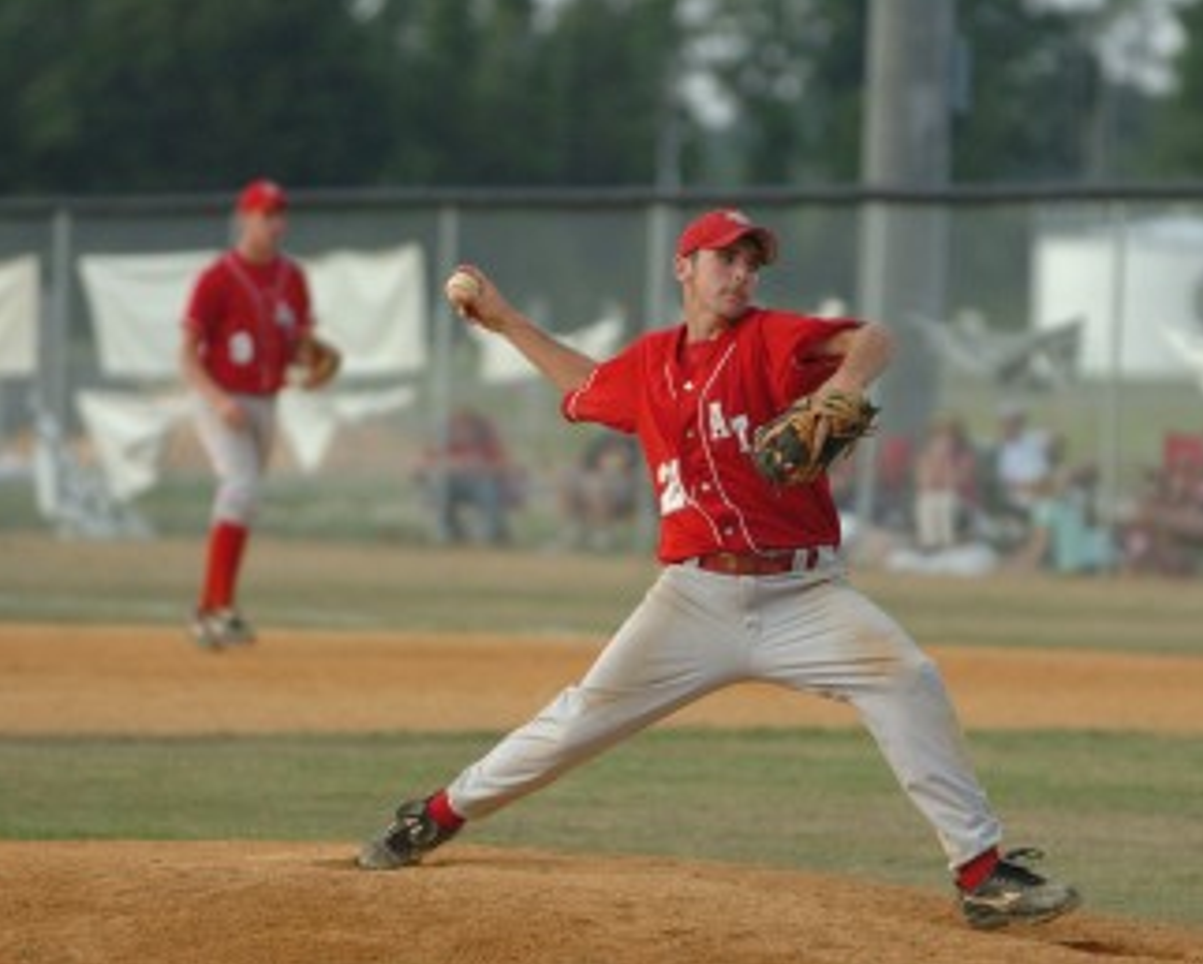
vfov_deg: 4.4
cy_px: 484
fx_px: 12433
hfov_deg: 5.5
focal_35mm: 349
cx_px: 646
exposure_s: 1/2000
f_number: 3.8
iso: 640
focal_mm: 200
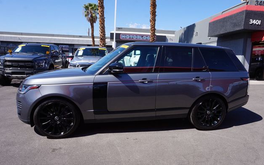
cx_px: 135
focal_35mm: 25
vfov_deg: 49.2
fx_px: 180
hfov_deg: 72.5
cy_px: 88
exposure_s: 1/80
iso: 100
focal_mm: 16
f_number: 11
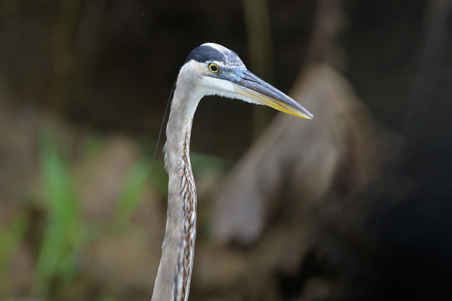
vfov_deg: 1.8
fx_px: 9411
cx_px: 226
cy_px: 150
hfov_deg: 2.8
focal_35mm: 750
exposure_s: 1/800
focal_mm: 500
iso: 4000
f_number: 5.6
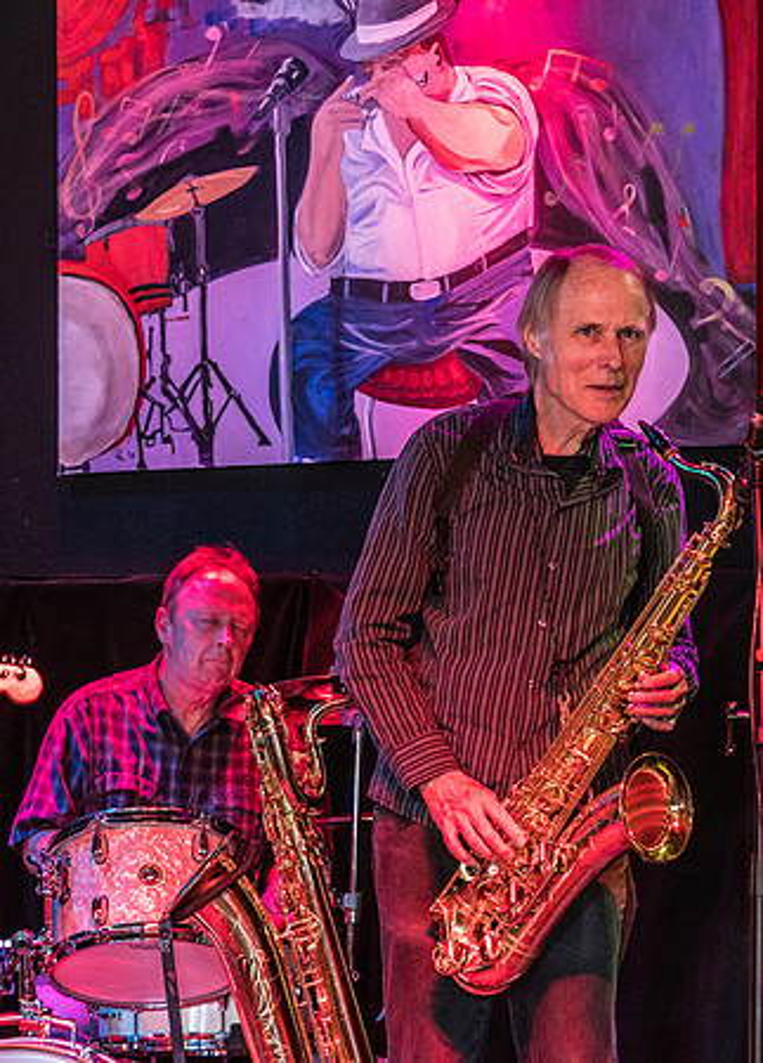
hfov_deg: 13.3
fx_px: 3274
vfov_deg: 18.4
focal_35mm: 108
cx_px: 552
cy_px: 532
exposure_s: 1/40
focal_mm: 40
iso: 1250
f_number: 2.8
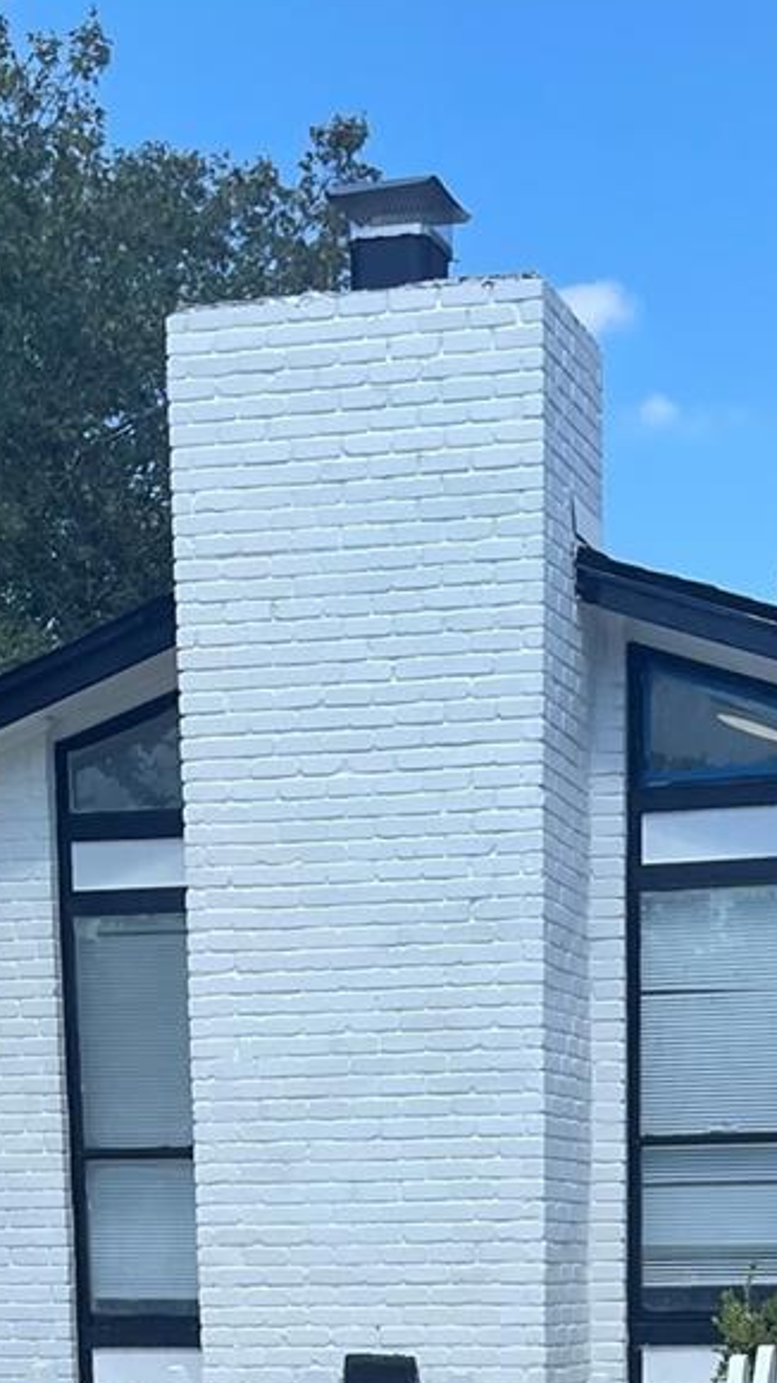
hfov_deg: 16.0
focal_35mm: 75
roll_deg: +1.0
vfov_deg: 24.6
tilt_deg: -9.3
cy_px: 1800
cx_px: 539
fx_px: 2749
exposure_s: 1/2924
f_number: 1.6
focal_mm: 5.1
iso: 32
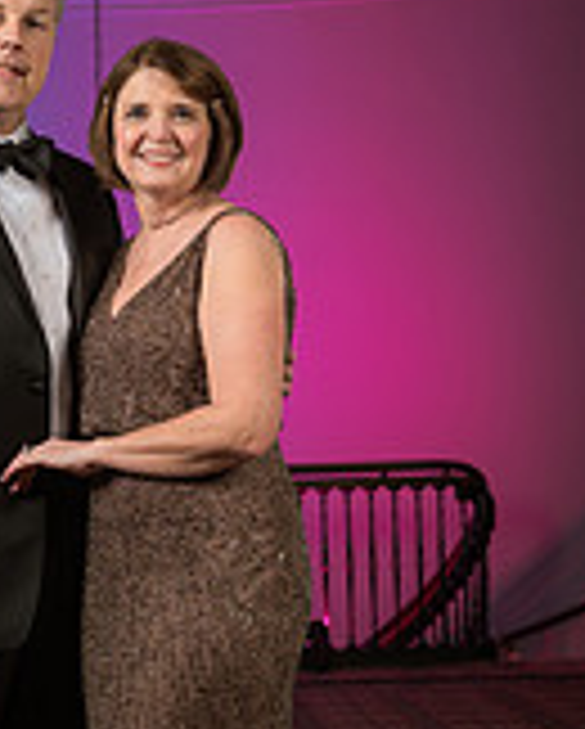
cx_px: 140
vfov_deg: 14.8
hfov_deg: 11.9
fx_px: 2808
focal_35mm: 130
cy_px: 328
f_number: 5.6
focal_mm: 50
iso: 100
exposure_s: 1/250
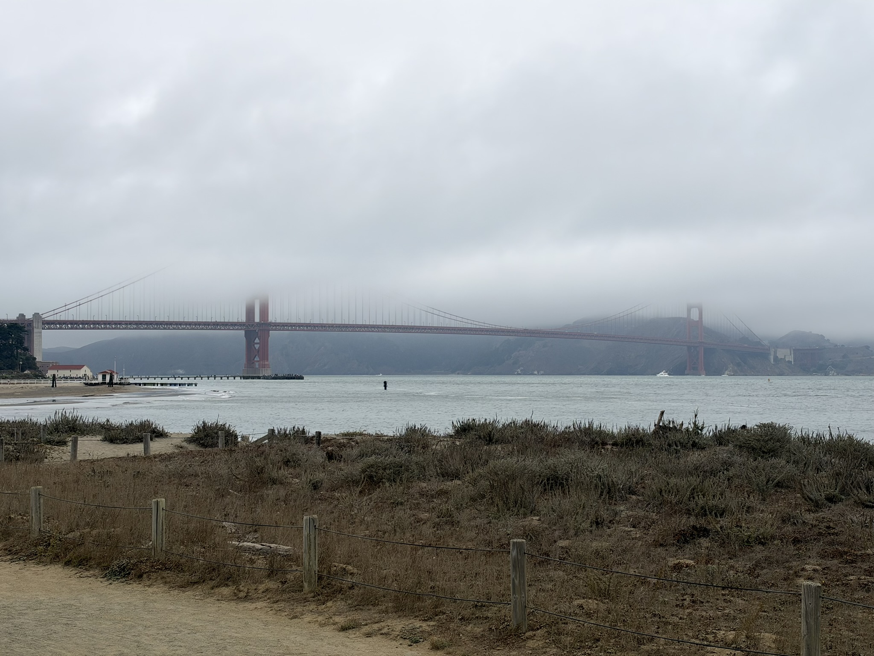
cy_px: 328
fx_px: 1212
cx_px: 437
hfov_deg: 39.7
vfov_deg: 30.3
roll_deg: +0.2
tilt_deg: +2.6
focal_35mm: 48
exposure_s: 1/5714
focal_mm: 6.93
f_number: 1.8
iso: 64
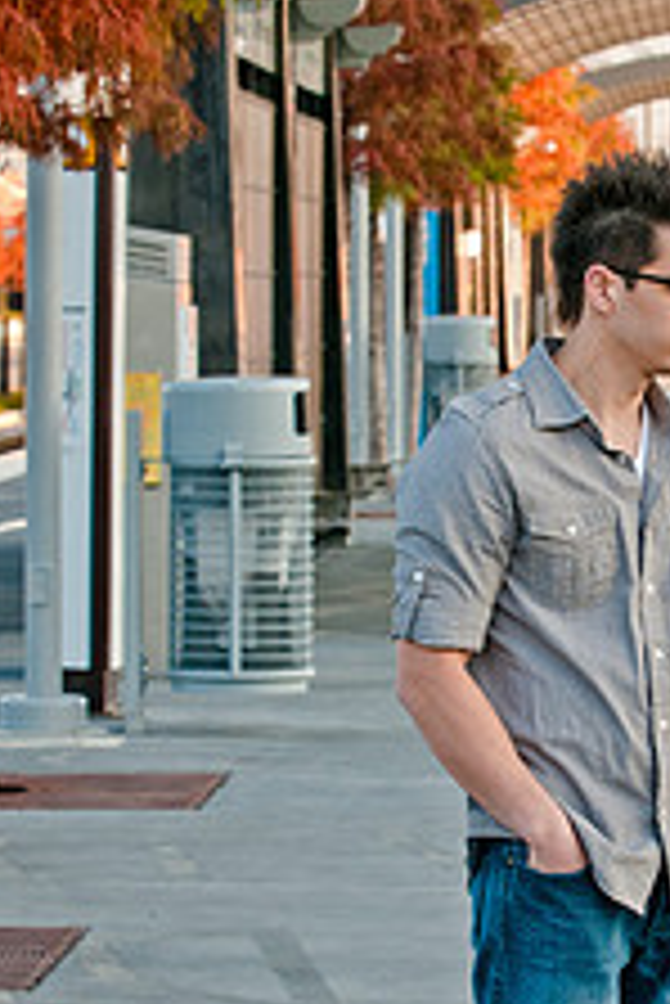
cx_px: 627
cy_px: 612
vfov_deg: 8.5
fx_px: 6745
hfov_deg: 5.7
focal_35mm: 242
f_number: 7.1
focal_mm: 80
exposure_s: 1/200
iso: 400
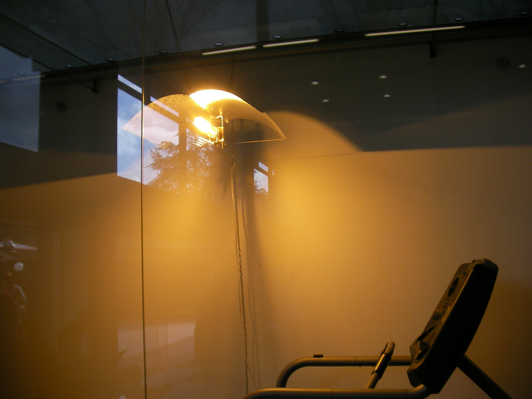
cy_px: 200
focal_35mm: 41
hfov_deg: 45.8
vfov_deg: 35.1
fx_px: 630
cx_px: 266
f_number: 3.5
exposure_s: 1/276
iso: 50
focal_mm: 6.3
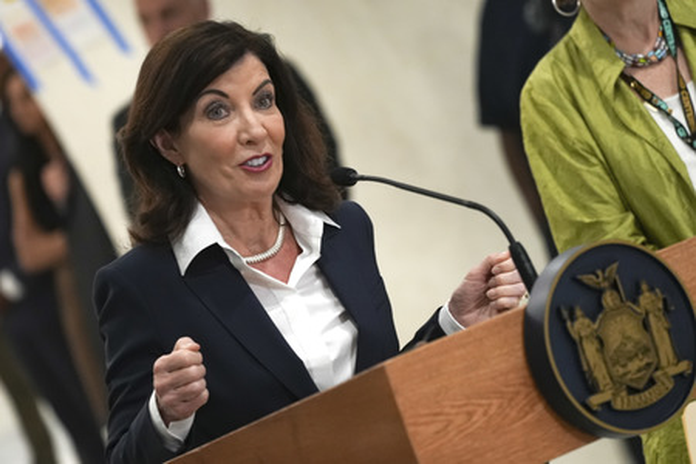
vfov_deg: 6.2
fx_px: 4272
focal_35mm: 221
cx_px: 348
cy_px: 232
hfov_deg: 9.3
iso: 6400
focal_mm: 221
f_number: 5.6
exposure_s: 1/400
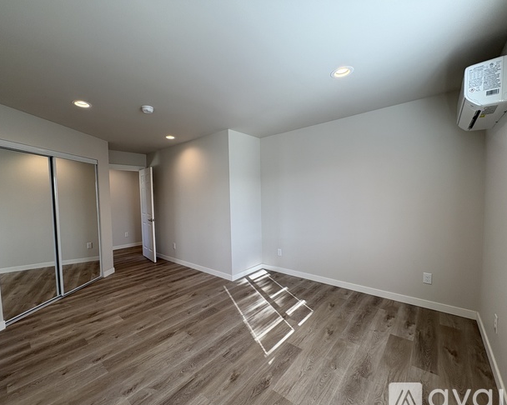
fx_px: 225
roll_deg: +1.8
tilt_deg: -2.5
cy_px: 208
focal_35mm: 15
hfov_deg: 96.8
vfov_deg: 84.0
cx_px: 246
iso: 64
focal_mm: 2.22
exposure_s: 1/120
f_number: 2.2
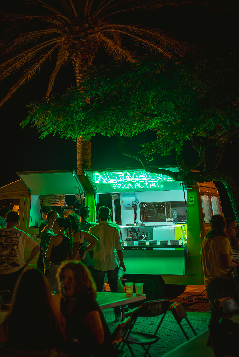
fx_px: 696
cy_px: 178
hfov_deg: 19.5
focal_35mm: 70
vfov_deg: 28.8
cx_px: 120
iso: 3200
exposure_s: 1/200
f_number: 2.8
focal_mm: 70
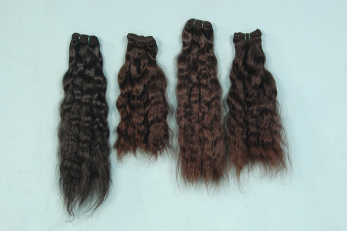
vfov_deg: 25.7
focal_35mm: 52
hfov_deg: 37.9
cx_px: 174
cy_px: 116
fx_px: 505
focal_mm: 35
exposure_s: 1/125
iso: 400
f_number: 8
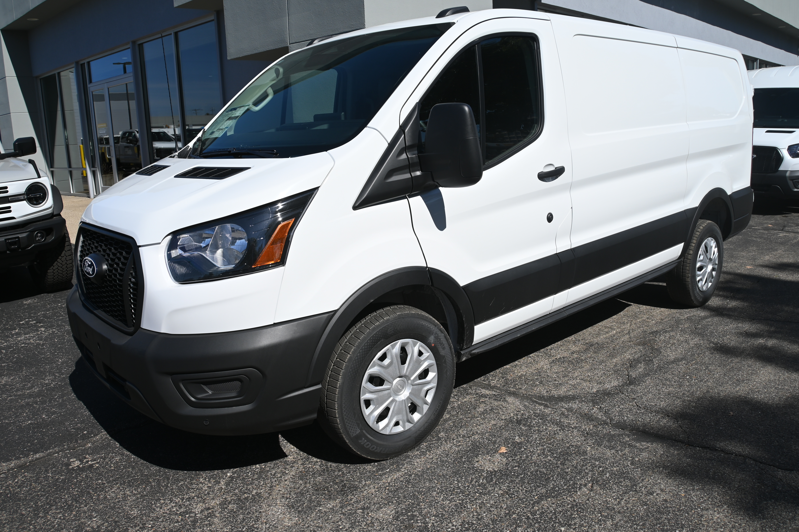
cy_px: 266
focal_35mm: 46
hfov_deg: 43.0
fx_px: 1015
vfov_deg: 29.4
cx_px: 400
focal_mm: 30.5
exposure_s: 1/640
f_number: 9
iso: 100
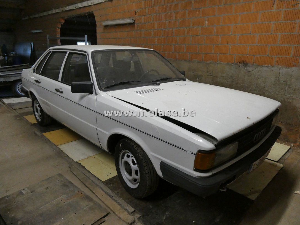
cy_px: 112
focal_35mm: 24
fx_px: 208
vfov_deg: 56.8
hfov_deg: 71.6
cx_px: 150
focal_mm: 4.3
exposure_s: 1/60
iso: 320
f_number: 3.3
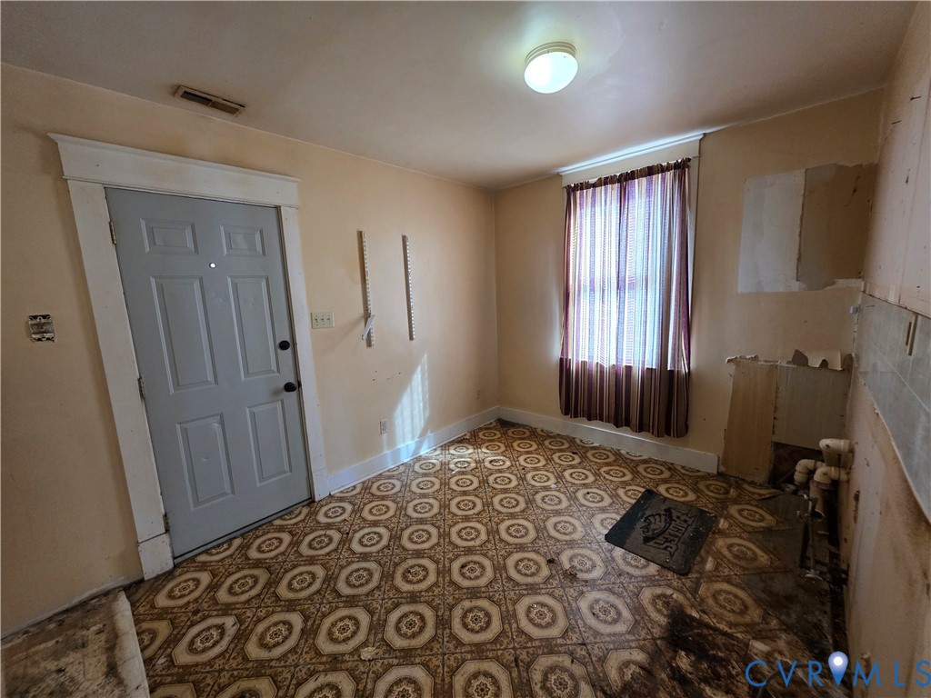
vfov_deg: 89.9
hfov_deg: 106.2
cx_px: 466
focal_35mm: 13
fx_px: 350
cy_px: 349
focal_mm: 2.2
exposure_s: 1/60
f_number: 1.9
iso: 320
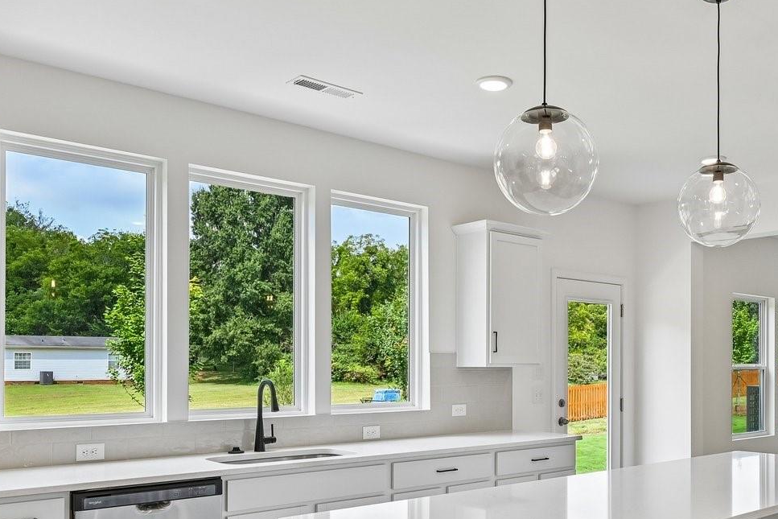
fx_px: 778
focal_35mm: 36
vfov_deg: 36.3
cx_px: 517
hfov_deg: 52.2
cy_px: 364
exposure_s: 1/30
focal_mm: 17
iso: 100
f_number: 8
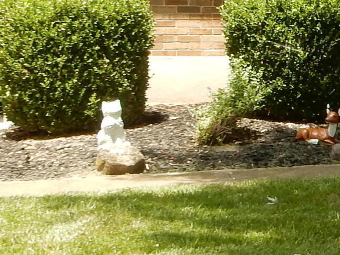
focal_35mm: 116
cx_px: 578
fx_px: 1139
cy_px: -15
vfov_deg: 12.6
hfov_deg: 15.1
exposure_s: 1/250
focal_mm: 4.5
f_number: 3.7
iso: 125
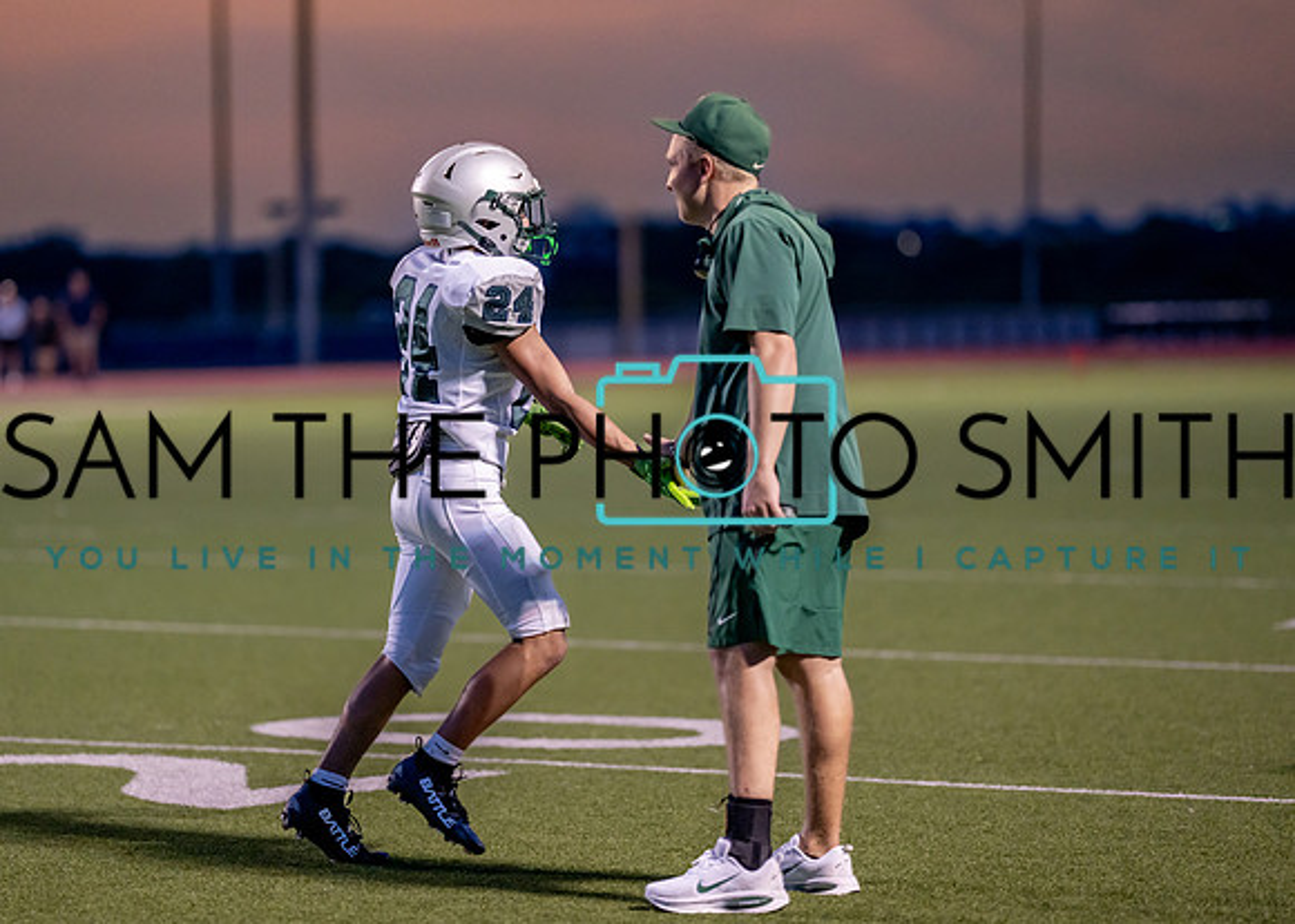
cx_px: 578
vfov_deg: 9.1
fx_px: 5836
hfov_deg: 12.7
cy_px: 444
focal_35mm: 159
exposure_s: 1/1000
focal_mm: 135
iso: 1250
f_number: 1.8
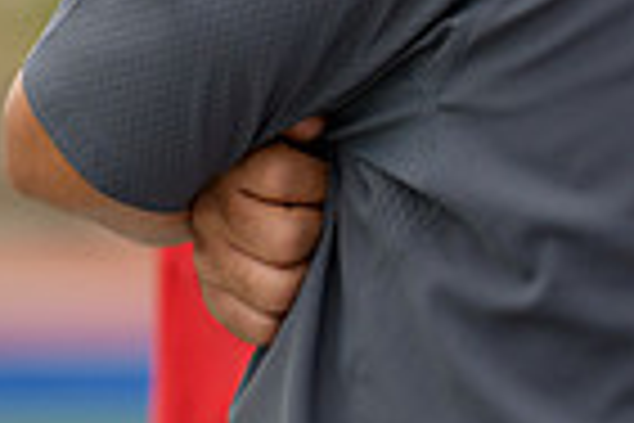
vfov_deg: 1.1
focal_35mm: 1230
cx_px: 706
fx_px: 21660
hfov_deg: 1.7
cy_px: -236
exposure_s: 1/1000
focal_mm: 300
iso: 1000
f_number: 3.5
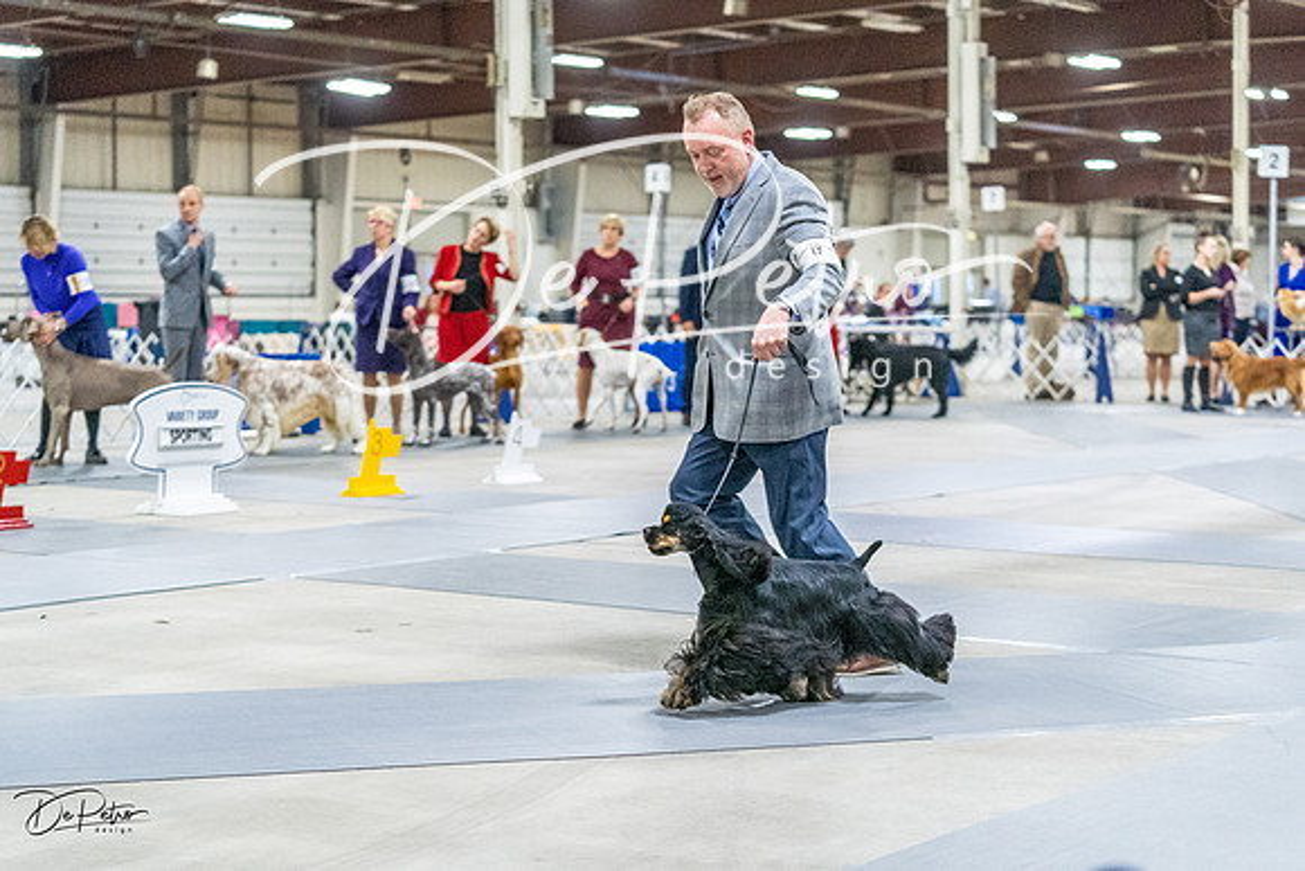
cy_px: 436
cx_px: 652
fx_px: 2538
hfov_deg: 28.8
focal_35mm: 70
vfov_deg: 19.5
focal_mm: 70
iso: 6400
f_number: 3.2
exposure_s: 1/320
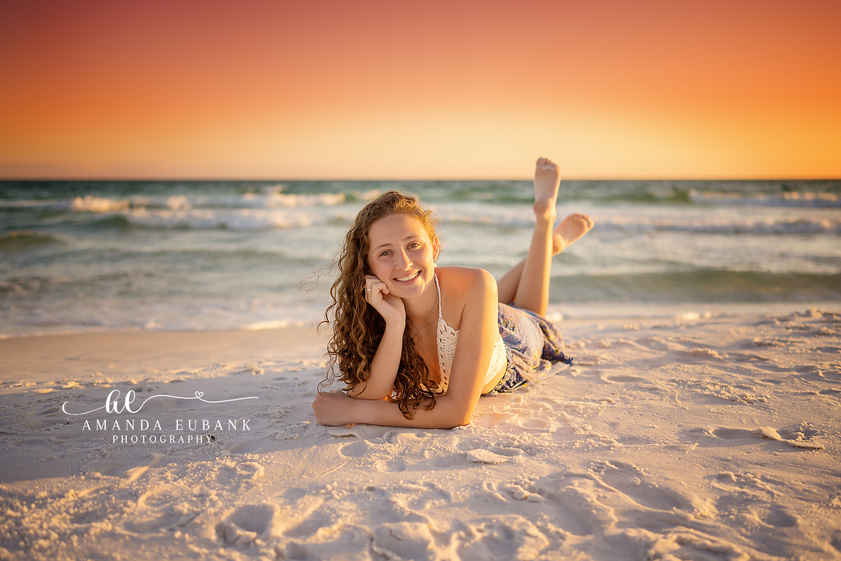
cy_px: 280
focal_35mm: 35
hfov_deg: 54.4
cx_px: 420
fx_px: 818
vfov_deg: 37.9
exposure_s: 1/3200
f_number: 1.8
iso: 250
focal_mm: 35
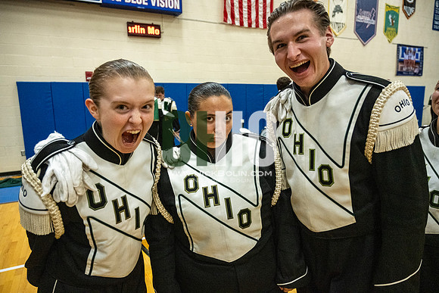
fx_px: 293
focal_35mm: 24
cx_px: 220
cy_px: 146
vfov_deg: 53.2
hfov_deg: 73.7
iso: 8000
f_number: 4
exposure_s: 1/800
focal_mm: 24
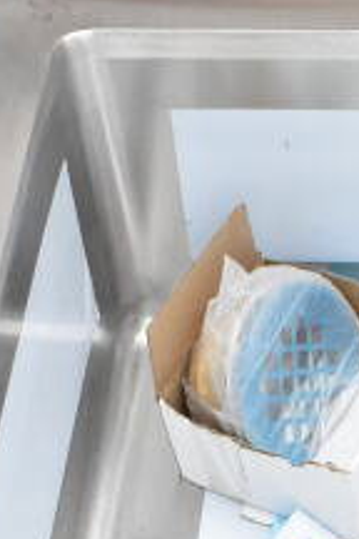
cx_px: 414
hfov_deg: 11.8
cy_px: 774
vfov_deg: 16.6
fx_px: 1705
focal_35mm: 114
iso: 1600
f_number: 7.1
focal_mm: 18
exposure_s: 1/200
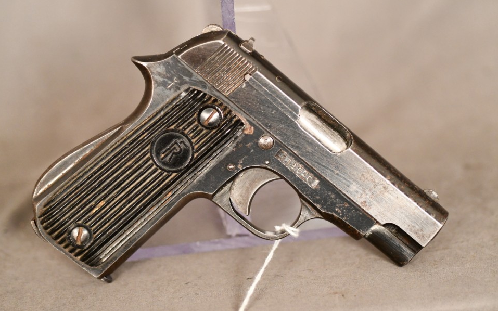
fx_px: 1249
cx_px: 249
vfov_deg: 14.2
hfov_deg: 22.6
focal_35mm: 92
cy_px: 163
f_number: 3.2
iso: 3200
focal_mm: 60
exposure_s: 1/250
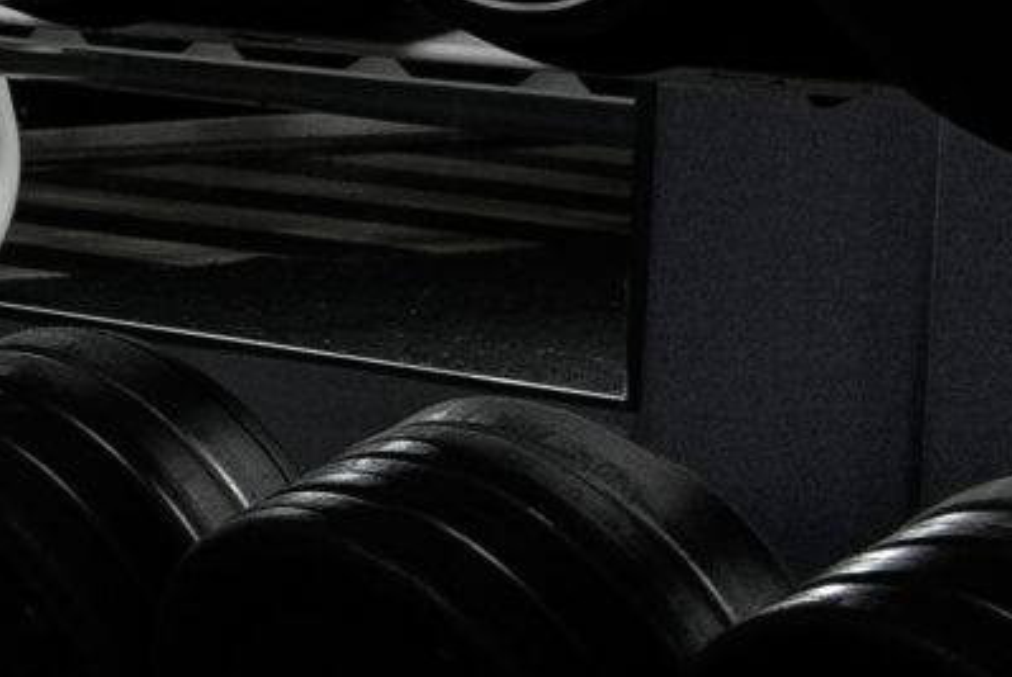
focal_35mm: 218
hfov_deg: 8.3
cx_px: -1768
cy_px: 214
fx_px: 6135
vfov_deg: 6.3
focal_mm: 34
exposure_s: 1/125
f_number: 11
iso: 250
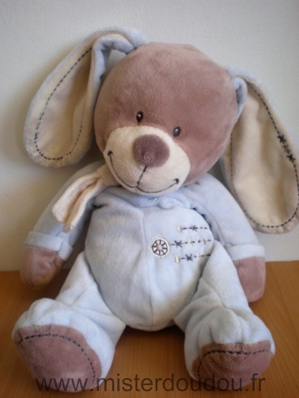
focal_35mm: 38
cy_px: 199
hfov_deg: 37.7
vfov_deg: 49.0
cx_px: 150
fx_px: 438
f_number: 3.1
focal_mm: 6.3
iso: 103
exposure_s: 1/58.8
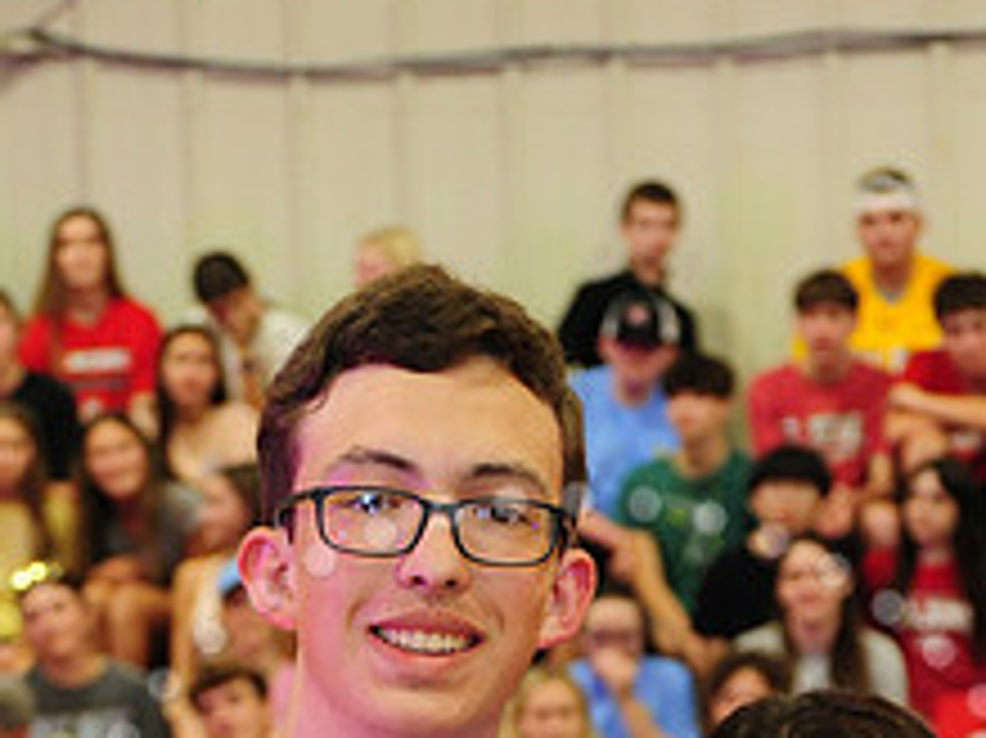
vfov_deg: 6.3
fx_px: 6662
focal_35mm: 234
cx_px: 567
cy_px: 1022
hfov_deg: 8.5
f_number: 6.3
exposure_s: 1/60
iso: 2000
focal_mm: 92
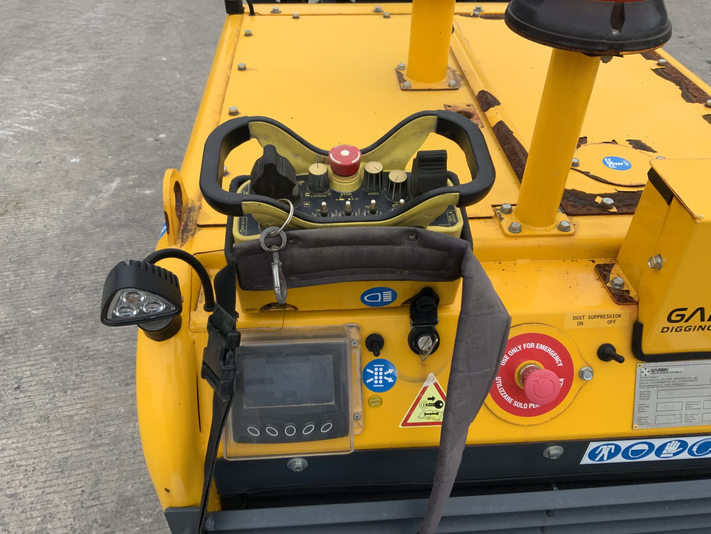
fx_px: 596
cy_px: 267
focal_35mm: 29
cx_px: 356
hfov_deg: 61.7
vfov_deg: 48.2
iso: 16
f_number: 1.8
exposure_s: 1/719
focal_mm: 3
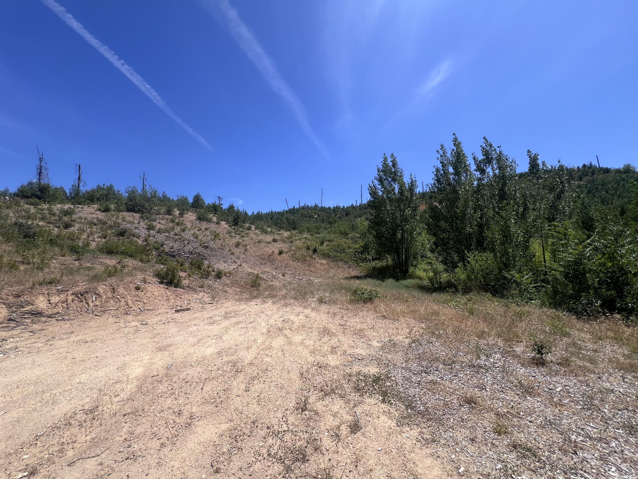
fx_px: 240
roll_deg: +0.8
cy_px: 240
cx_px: 319
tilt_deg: +3.7
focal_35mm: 13
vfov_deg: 89.9
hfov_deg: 106.2
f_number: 1.8
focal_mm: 1.57
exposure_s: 1/1754
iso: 32
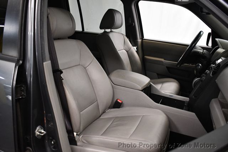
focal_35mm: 33
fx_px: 209
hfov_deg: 57.2
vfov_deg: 39.9
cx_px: 114
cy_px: 76
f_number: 3.8
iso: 2200
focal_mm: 22
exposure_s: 1/125
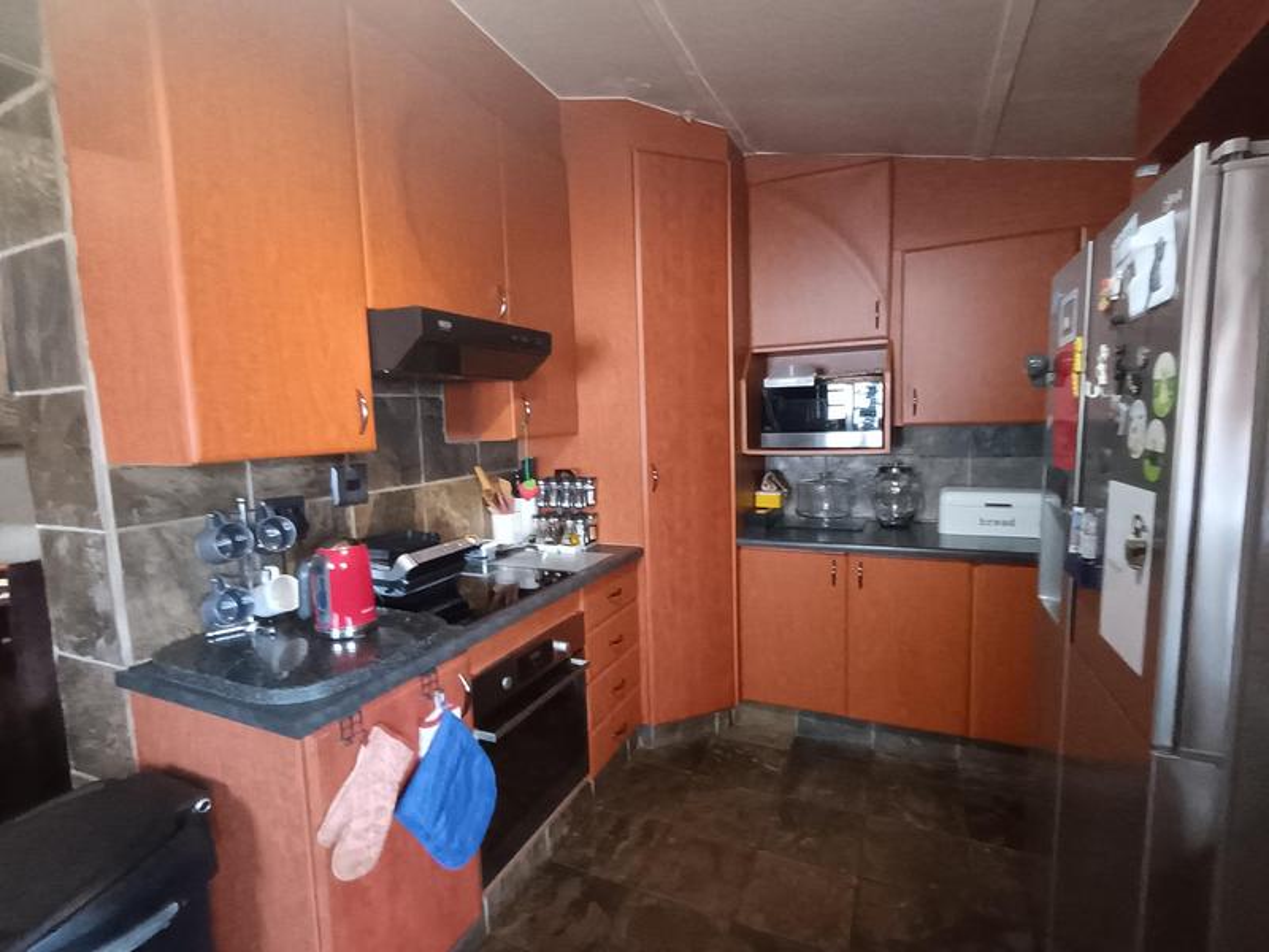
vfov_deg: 74.7
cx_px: 634
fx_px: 623
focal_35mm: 17
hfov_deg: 91.0
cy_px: 476
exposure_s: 1/25
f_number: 2.2
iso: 1424
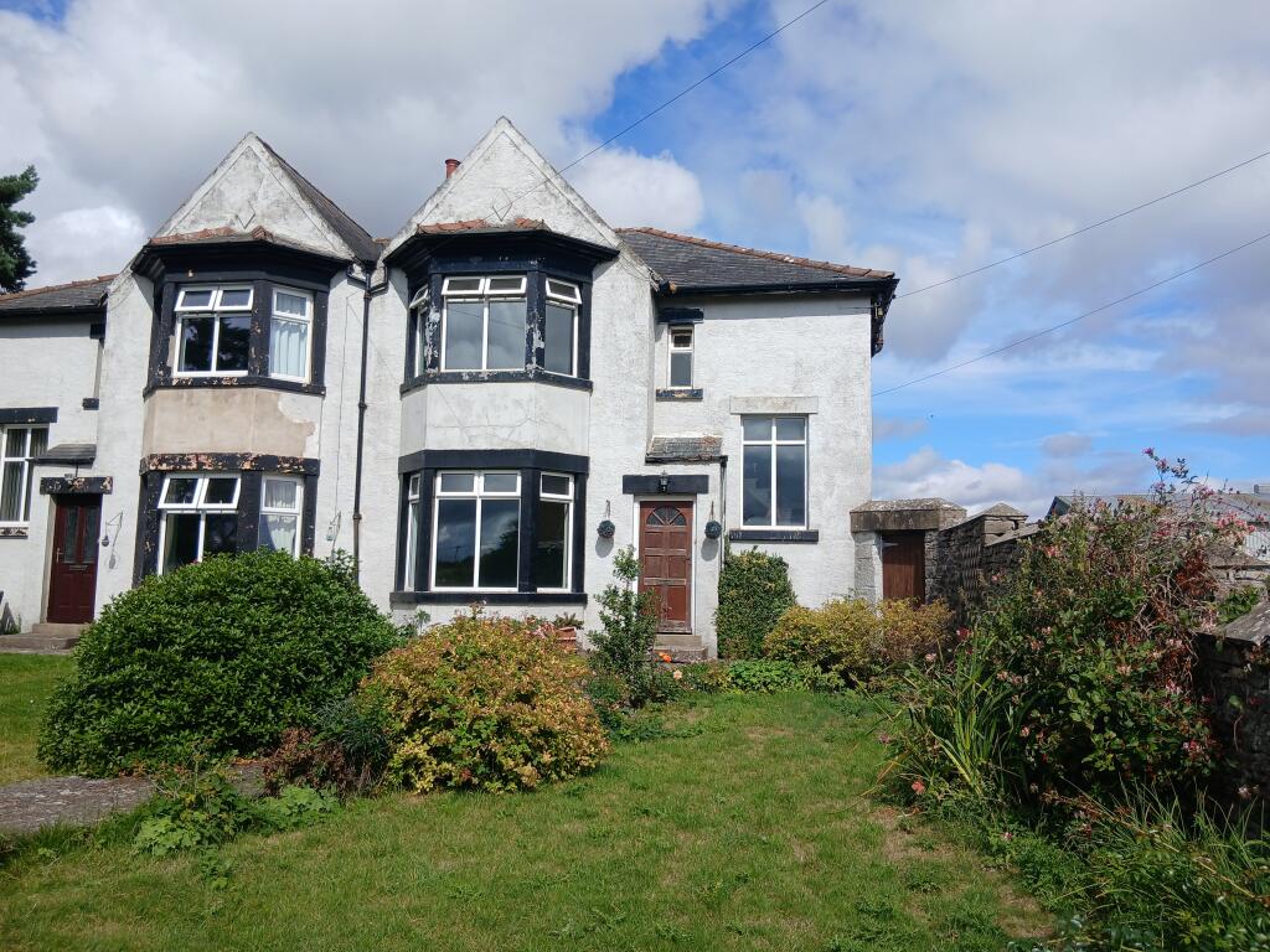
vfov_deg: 53.1
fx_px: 954
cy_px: 476
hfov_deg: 67.3
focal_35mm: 26
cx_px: 635
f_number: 1.8
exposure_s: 1/835
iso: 20
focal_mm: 3.98
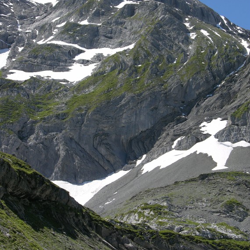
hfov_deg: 18.7
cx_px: 126
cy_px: 116
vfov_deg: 18.7
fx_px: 760
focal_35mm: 93
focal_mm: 19.9
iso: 50
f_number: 6.1
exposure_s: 1/217
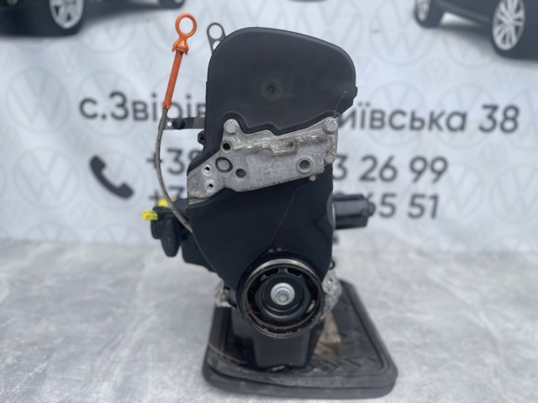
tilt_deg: -15.9
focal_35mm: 26
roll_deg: -1.9
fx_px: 404
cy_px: 202
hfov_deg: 67.3
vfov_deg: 53.0
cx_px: 269
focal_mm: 5.1
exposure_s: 1/1821
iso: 50
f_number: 1.6
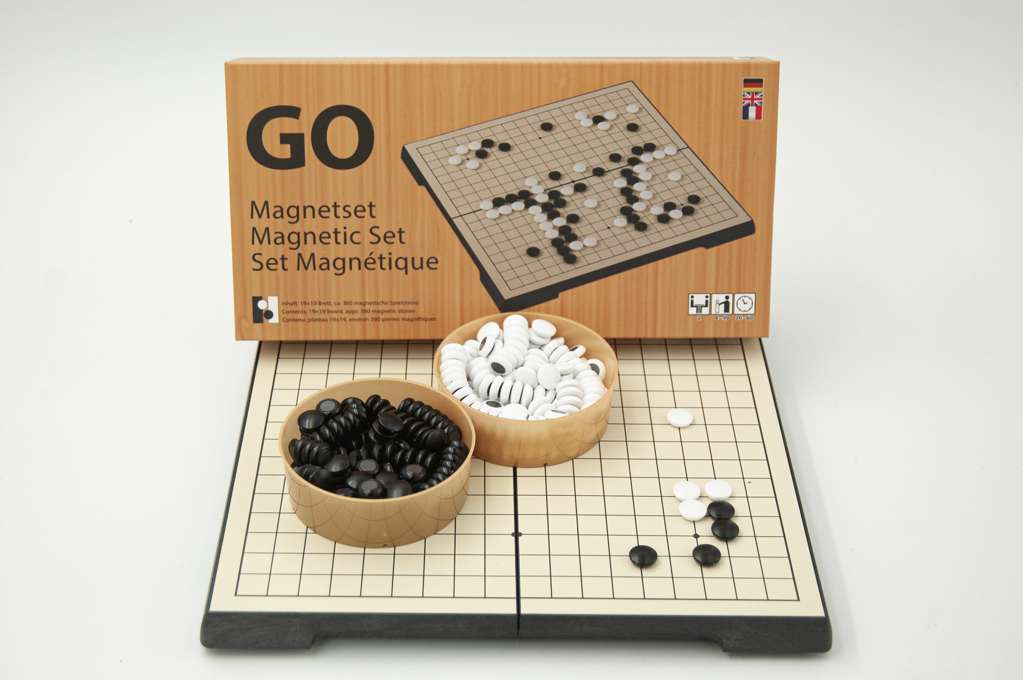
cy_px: 340
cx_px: 512
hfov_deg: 35.1
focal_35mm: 57
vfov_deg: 23.7
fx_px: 1618
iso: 400
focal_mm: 38
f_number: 5
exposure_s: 1/320
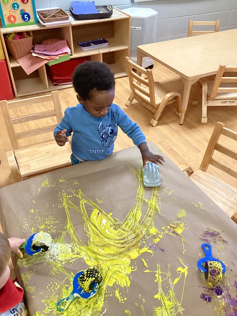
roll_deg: -0.1
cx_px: 118
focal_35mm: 31
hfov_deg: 45.5
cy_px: 158
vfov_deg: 58.3
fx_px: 283
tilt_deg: -39.3
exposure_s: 1/60
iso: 200
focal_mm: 3.3
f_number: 2.4
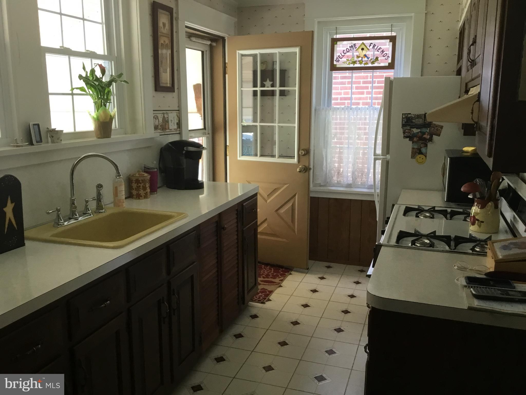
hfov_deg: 58.4
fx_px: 471
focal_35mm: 31
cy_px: 198
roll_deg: +1.7
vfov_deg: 45.4
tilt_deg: -12.0
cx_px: 263
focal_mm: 3.3
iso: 64
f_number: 2.4
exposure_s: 1/30
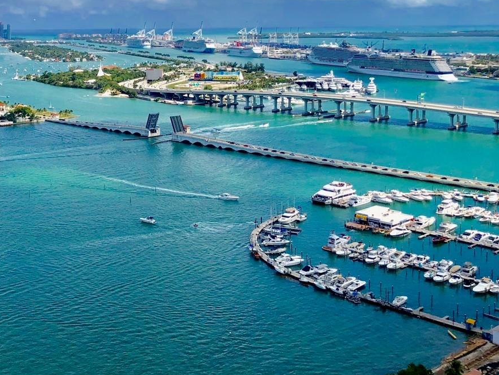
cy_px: 84
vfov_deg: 28.1
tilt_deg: -4.2
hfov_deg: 36.3
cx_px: 107
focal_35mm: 51
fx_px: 735
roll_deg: +0.3
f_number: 1.8
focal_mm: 4
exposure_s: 1/3690
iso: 20
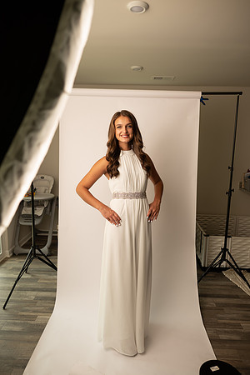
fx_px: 250
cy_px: 188
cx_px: 125
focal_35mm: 24
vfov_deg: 73.7
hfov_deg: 53.1
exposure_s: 1/160
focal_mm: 24
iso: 100
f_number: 3.2
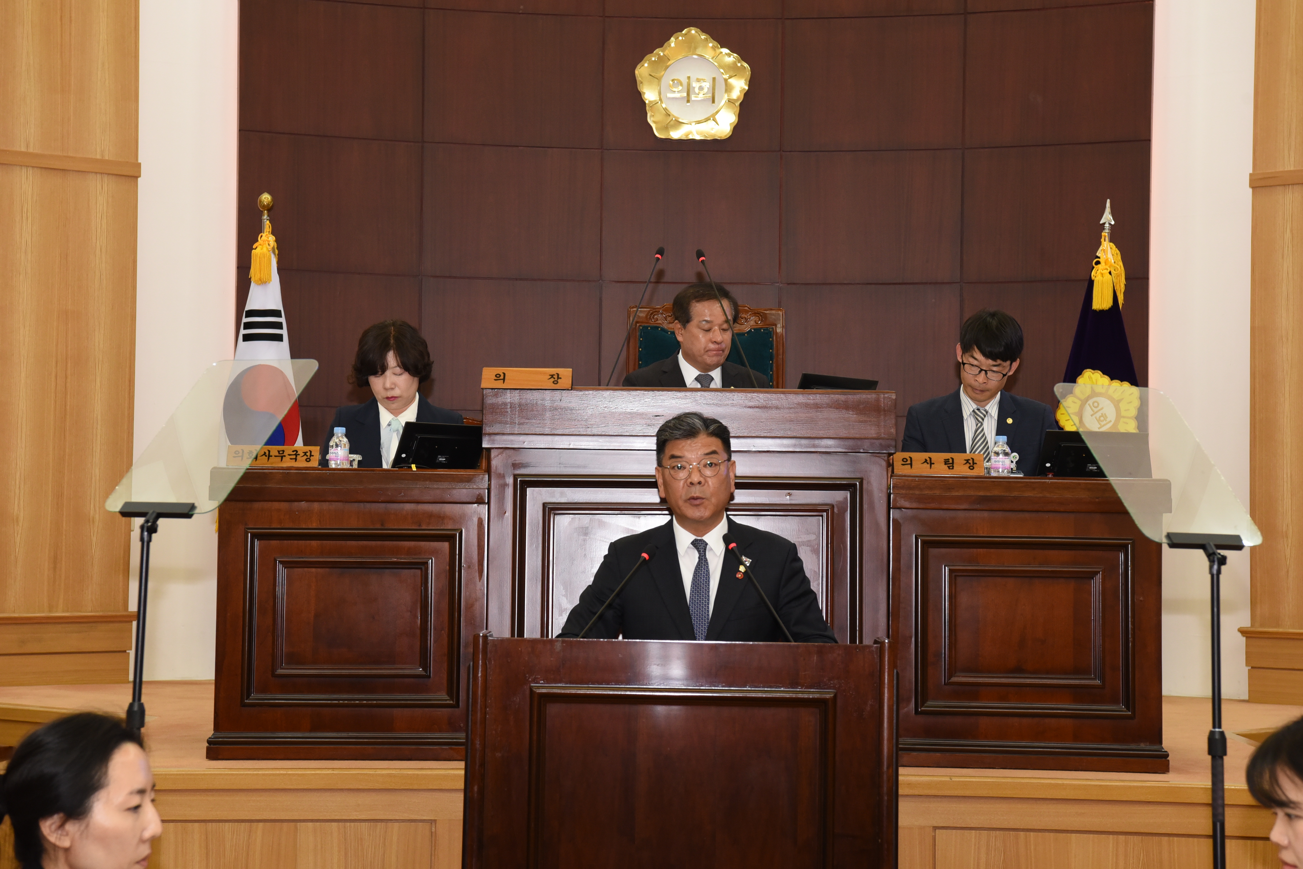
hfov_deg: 28.8
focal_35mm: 70
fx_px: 2533
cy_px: 434
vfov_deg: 19.5
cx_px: 652
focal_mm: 70
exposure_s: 1/60
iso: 2000
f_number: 9
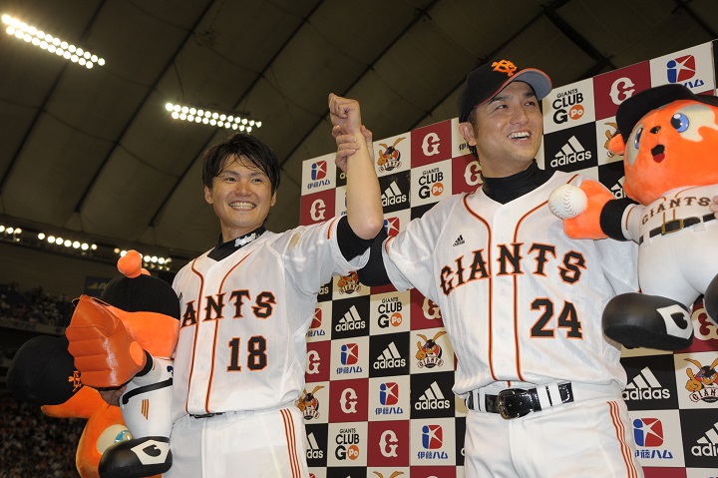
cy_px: 239
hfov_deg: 42.8
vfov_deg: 29.2
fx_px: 917
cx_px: 359
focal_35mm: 46
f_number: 6.3
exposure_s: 1/160
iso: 500
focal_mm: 46
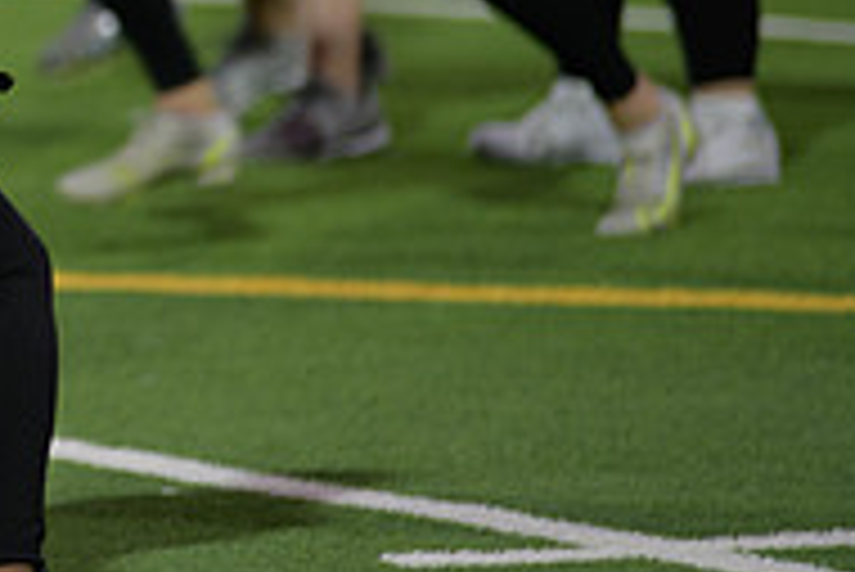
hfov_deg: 3.4
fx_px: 14474
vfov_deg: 2.3
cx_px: -333
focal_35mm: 609
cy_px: -88
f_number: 2.8
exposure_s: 1/200
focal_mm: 200
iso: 500
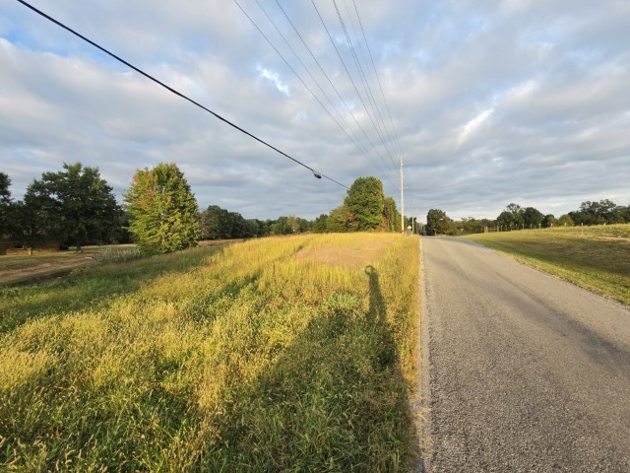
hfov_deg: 106.2
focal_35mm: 13
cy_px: 236
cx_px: 315
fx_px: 237
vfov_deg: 89.9
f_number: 1.9
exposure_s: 1/398
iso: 40
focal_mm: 2.2
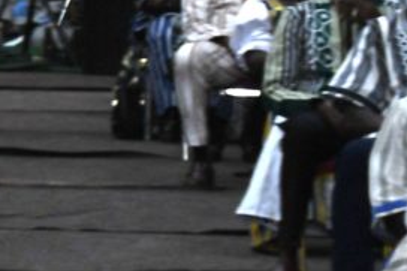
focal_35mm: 429
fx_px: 4847
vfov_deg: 3.2
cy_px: -213
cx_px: -1089
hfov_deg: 4.5
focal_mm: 38
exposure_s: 1/60.2
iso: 200
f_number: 4.2
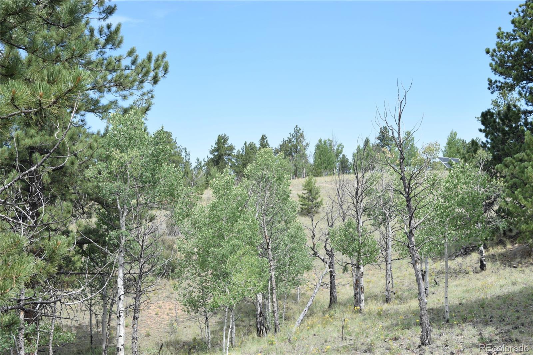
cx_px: 266
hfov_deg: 46.4
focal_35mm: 42
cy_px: 178
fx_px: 622
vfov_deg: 31.9
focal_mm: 28
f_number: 8
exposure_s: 1/250
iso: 200
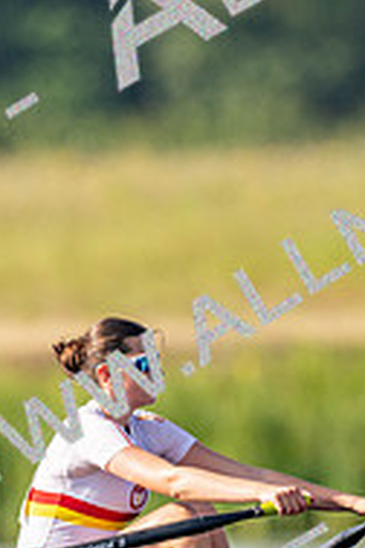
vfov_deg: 1.1
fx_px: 27936
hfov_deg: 0.7
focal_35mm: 1837
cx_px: 267
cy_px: 515
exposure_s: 1/2500
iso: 180
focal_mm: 600
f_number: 4
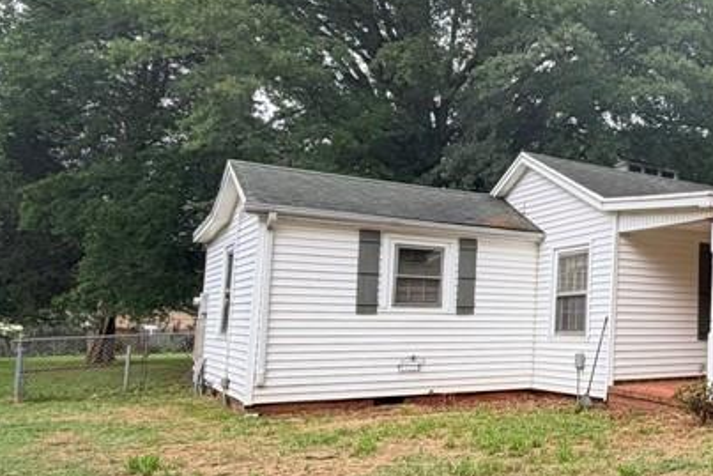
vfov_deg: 35.9
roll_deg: -0.8
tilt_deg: +5.9
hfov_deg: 38.9
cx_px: 844
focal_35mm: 37
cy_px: 258
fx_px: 733
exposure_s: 1/502
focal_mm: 2.22
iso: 64
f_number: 2.2
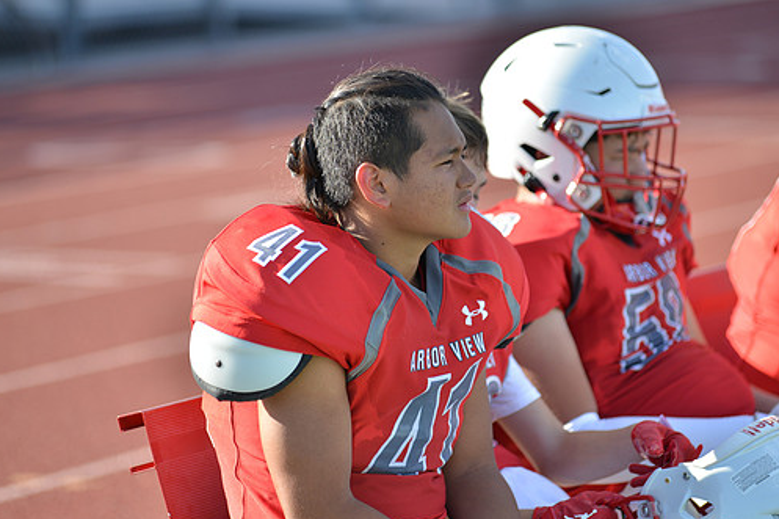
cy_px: 239
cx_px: 408
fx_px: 3915
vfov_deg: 7.6
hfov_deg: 11.4
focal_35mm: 181
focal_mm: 155
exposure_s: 1/1600
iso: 250
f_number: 2.8
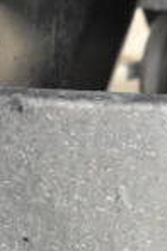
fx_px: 1086
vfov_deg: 12.8
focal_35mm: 156
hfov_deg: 8.2
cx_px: 370
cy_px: 303
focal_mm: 25
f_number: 4
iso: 7200
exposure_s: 1/40
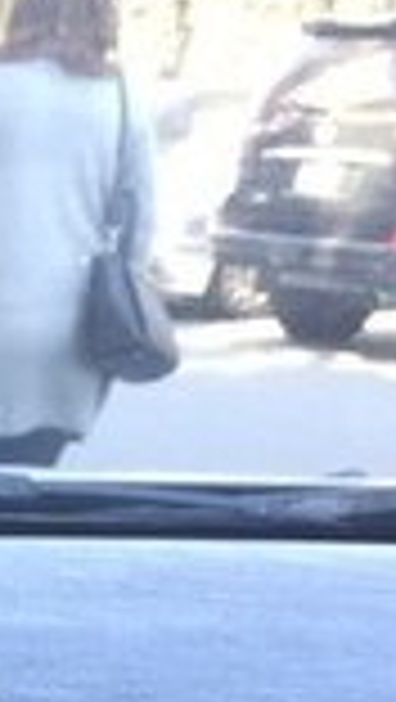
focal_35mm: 134
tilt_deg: -20.5
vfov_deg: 14.9
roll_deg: -1.5
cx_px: -770
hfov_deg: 7.9
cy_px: 1046
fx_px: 2496
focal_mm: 4.15
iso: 32
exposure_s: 1/50
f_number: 2.2
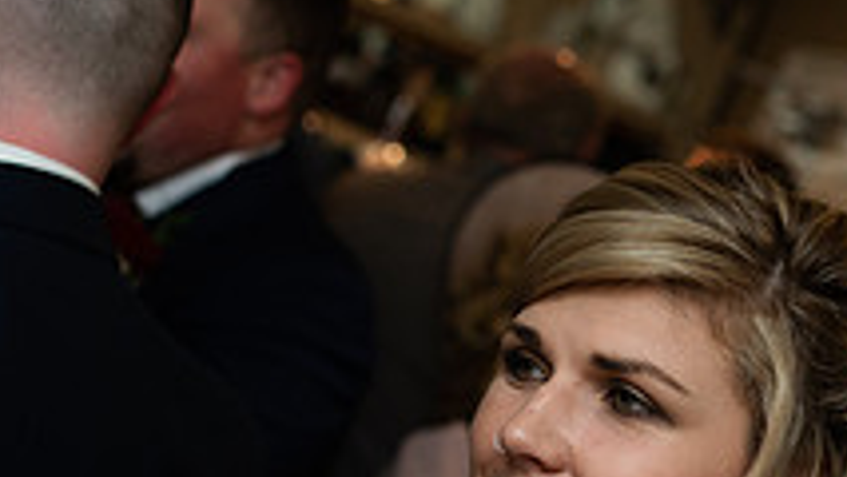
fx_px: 2247
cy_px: 417
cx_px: 660
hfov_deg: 21.1
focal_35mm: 100
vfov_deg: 12.0
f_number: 2.8
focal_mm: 35
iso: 800
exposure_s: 1/100
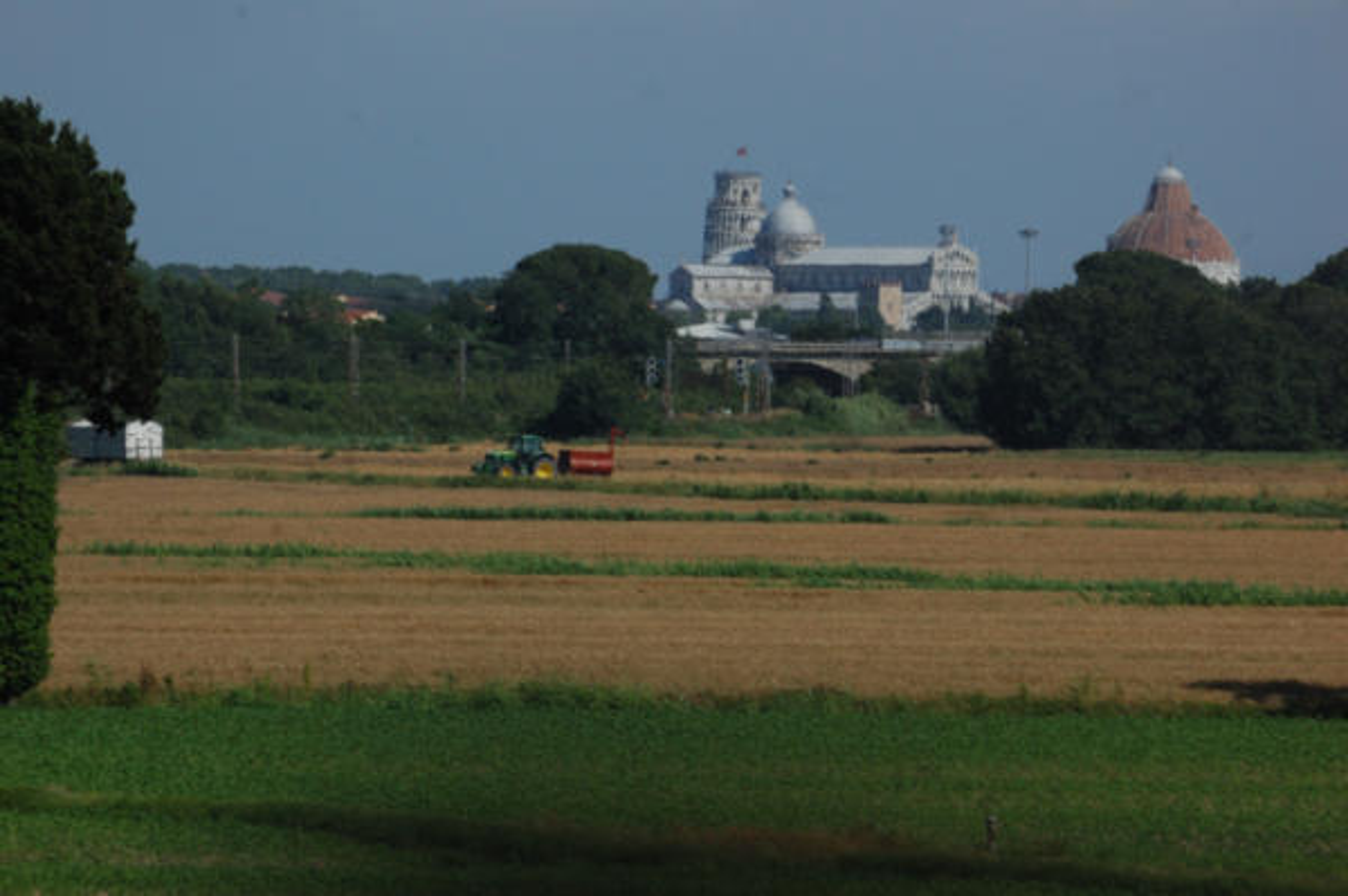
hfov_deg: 4.6
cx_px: 674
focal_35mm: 450
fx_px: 16836
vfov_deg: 3.0
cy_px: 448
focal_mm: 300
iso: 500
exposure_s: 1/800
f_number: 11
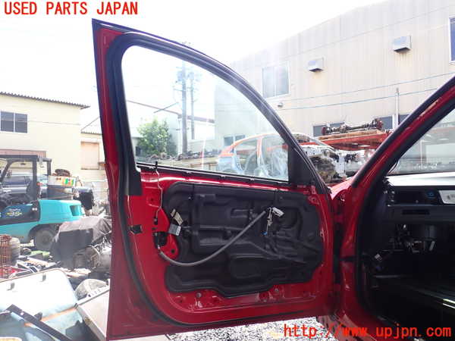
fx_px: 394
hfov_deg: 60.0
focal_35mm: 30
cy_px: 170
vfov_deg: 46.8
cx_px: 228
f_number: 3.2
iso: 100
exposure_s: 1/250
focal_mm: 5.4
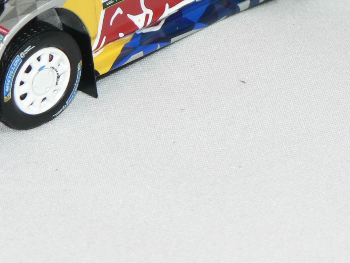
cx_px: 109
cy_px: -55
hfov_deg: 7.2
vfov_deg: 5.4
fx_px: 2791
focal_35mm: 276
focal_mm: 19
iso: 80
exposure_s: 1/60
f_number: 3.2
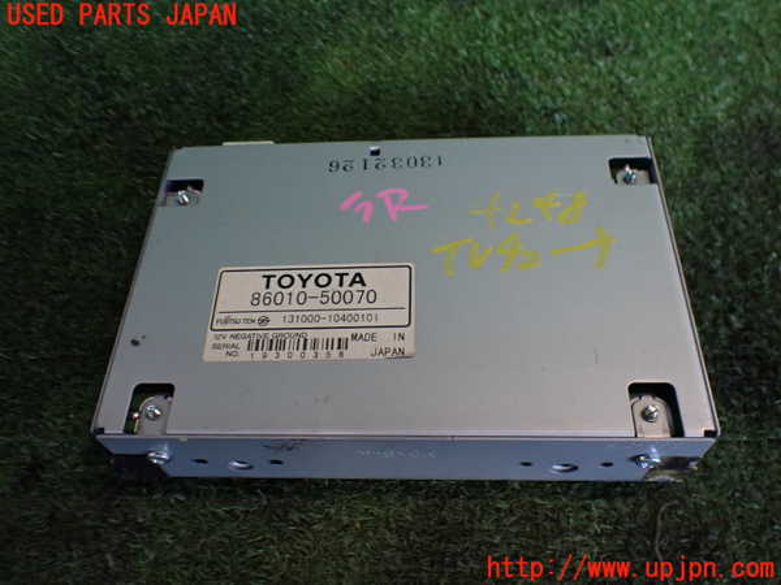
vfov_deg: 46.8
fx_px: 677
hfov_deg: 60.0
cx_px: 390
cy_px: 292
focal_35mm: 30
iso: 400
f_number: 2.3
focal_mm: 5.4
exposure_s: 1/125
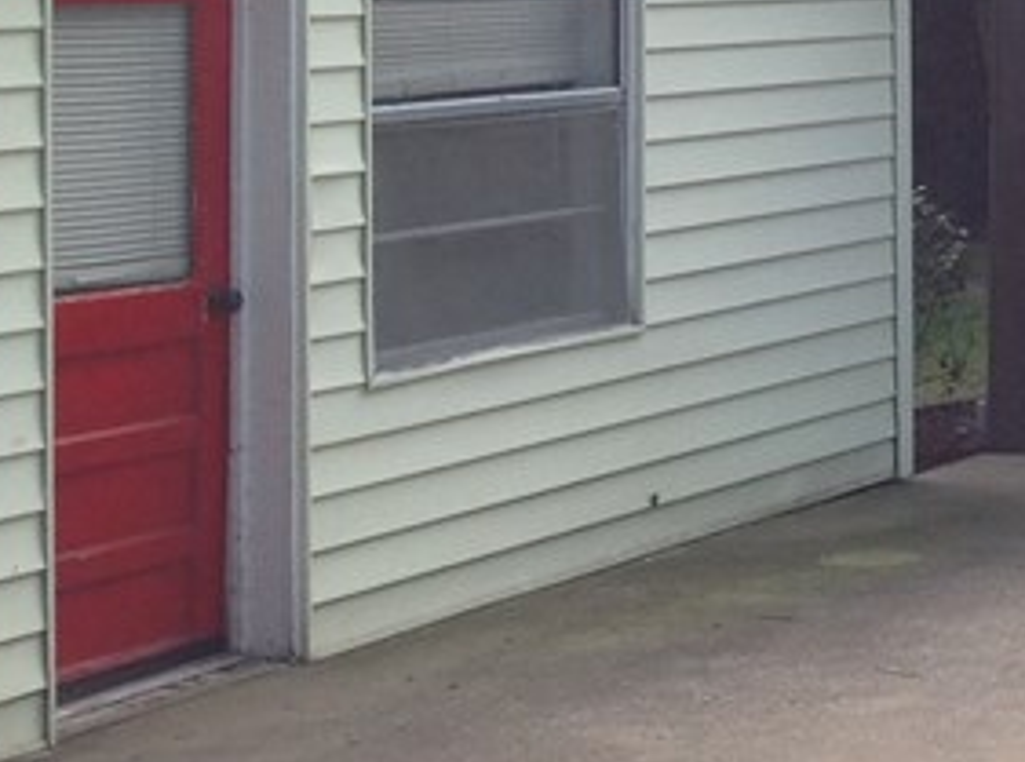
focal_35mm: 128
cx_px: 1817
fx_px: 3779
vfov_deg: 11.4
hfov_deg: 13.8
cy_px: -51
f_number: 2.4
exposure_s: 1/183
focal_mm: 4.28
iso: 50
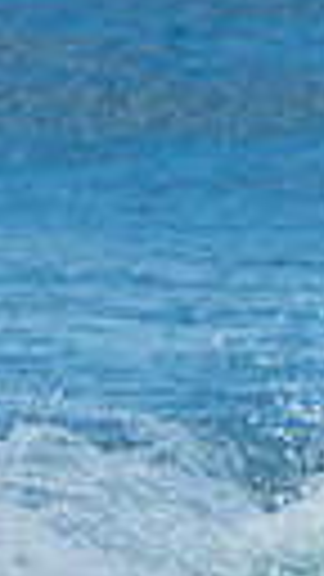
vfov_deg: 0.8
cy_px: 808
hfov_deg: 0.4
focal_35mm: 2847
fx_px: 43483
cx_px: 436
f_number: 5.6
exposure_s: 1/1250
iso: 220
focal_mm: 400
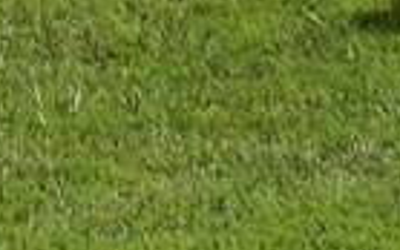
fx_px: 1952
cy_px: -716
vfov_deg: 6.2
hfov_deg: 11.3
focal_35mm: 179
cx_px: -181
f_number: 3.1
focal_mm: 4
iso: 80
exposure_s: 1/800
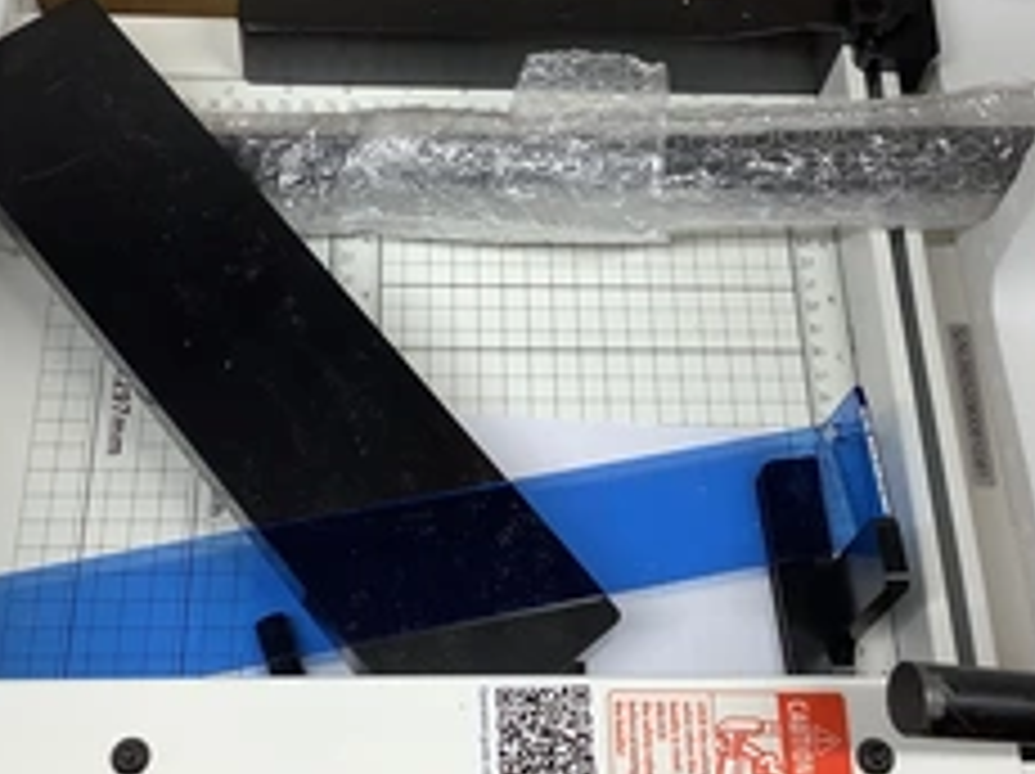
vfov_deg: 26.8
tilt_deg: -60.3
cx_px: 490
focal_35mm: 54
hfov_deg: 35.6
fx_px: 1613
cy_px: 230
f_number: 2.4
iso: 64
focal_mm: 3.3
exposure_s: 1/120
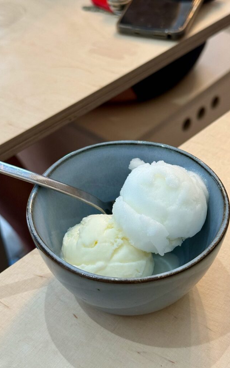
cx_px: 131
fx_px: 512
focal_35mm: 51
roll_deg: +2.1
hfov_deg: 25.3
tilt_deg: -41.0
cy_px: 184
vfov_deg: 39.6
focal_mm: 6.76
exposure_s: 1/50
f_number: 1.78
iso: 64
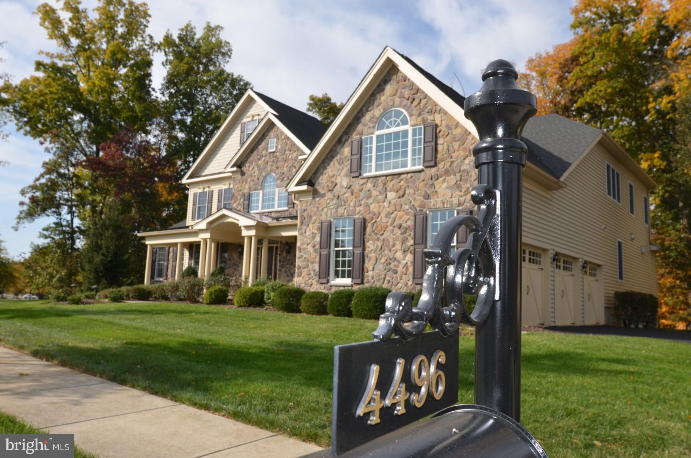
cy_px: 229
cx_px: 346
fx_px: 575
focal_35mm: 30
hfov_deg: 62.0
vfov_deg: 43.4
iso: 100
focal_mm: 20
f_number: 8
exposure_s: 1/250
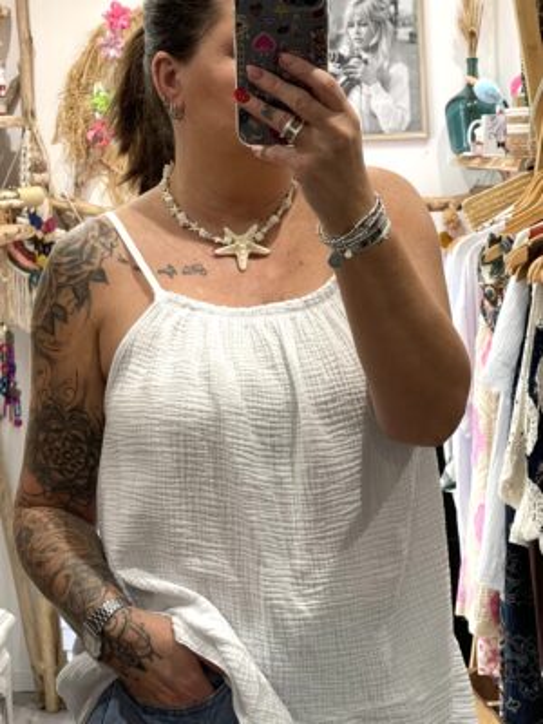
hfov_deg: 22.9
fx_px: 1339
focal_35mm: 64
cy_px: 362
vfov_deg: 30.3
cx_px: 272
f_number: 2.2
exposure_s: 1/50
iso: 125
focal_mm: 7.5
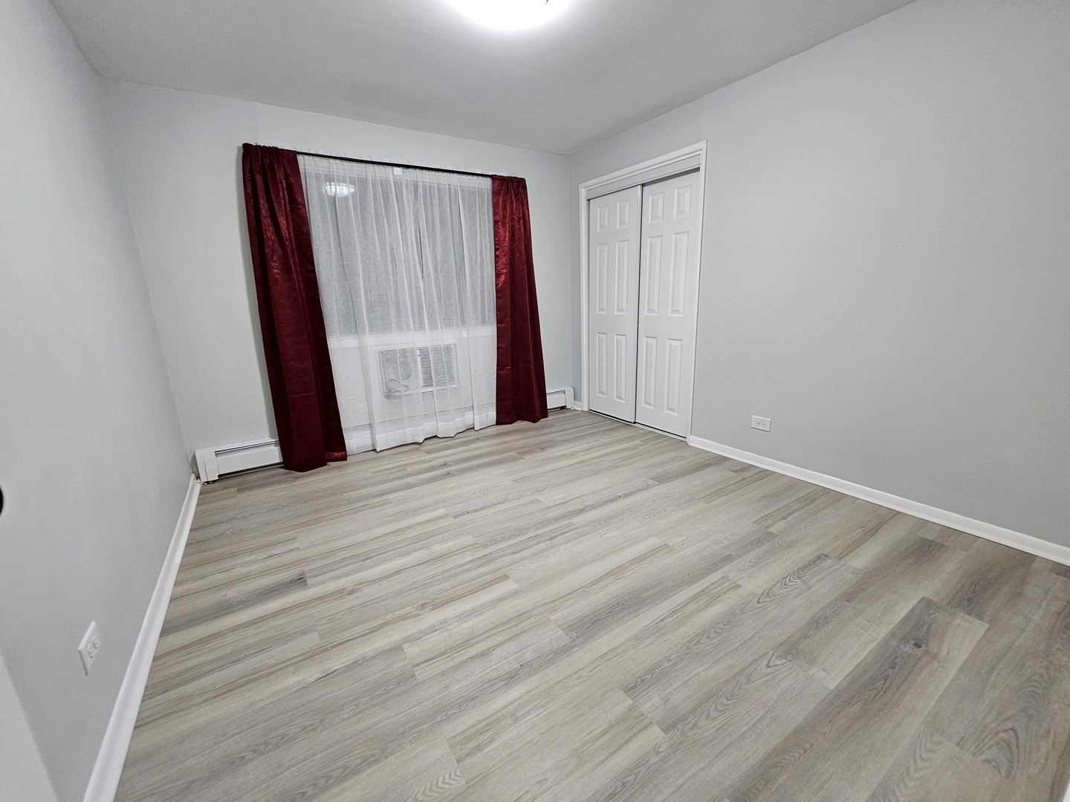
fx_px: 402
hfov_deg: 106.2
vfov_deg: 89.9
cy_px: 401
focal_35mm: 13
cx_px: 535
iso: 320
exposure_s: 1/40
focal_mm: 2.2
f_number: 2.2
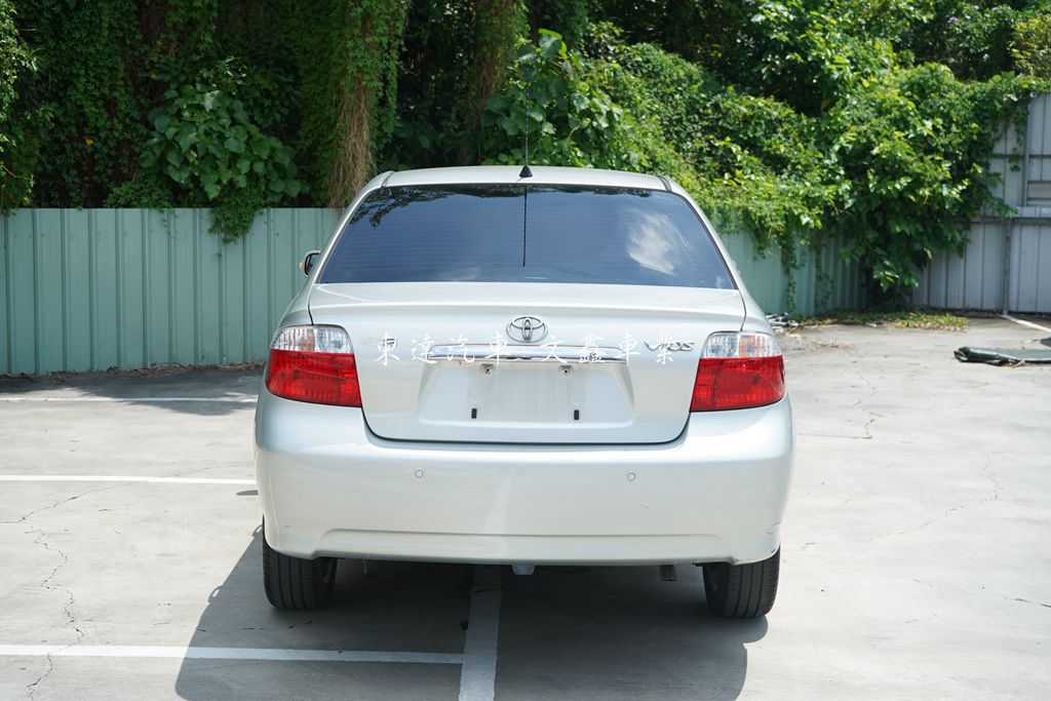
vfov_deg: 27.0
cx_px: 526
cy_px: 350
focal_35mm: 50
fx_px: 1460
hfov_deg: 39.6
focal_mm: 50
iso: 800
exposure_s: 1/1600
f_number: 8
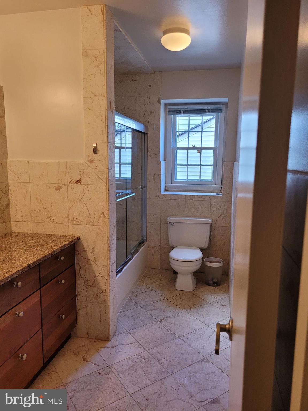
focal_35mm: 26
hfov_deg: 53.1
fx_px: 308
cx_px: 154
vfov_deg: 67.3
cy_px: 206
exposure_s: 1/120
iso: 200
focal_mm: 5.4
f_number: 1.8
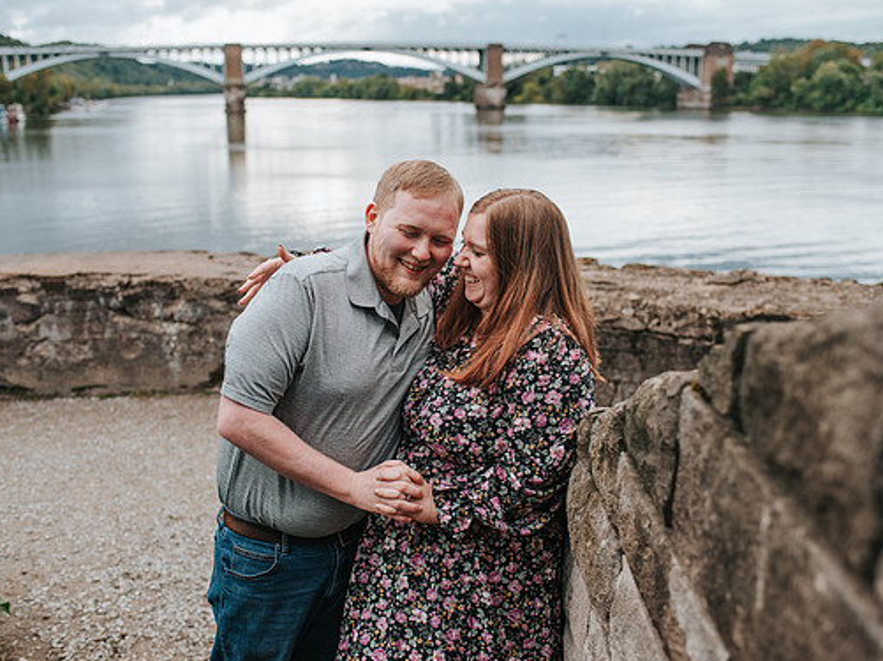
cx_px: 437
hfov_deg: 47.9
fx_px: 994
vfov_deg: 36.8
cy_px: 323
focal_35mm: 39
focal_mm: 35
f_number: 3.2
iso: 800
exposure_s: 1/800
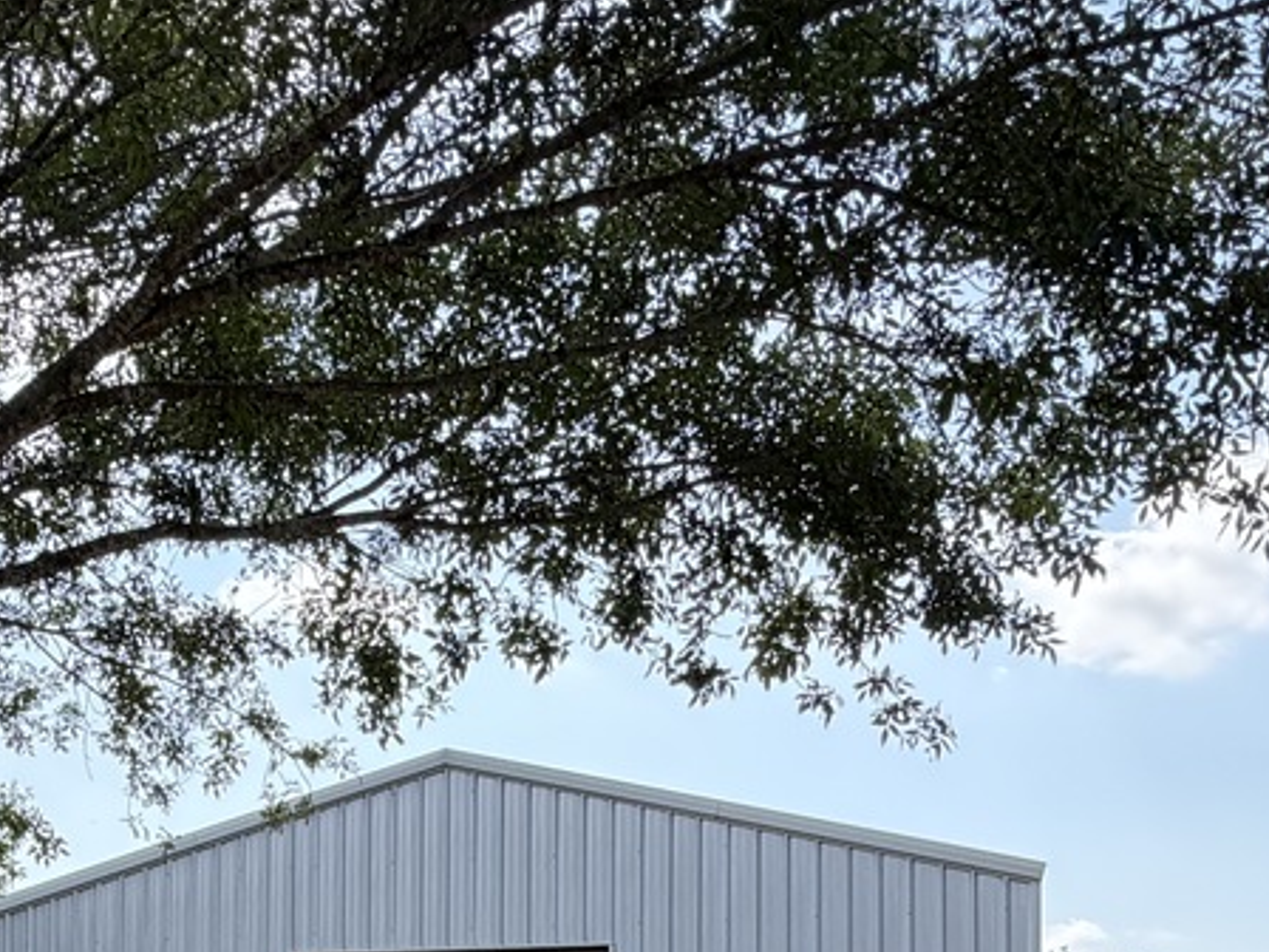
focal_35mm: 45
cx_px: 445
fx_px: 1650
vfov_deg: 28.5
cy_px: 1111
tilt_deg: +2.2
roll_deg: -0.9
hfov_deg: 41.6
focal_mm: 2.22
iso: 40
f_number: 2.2
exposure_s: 1/770
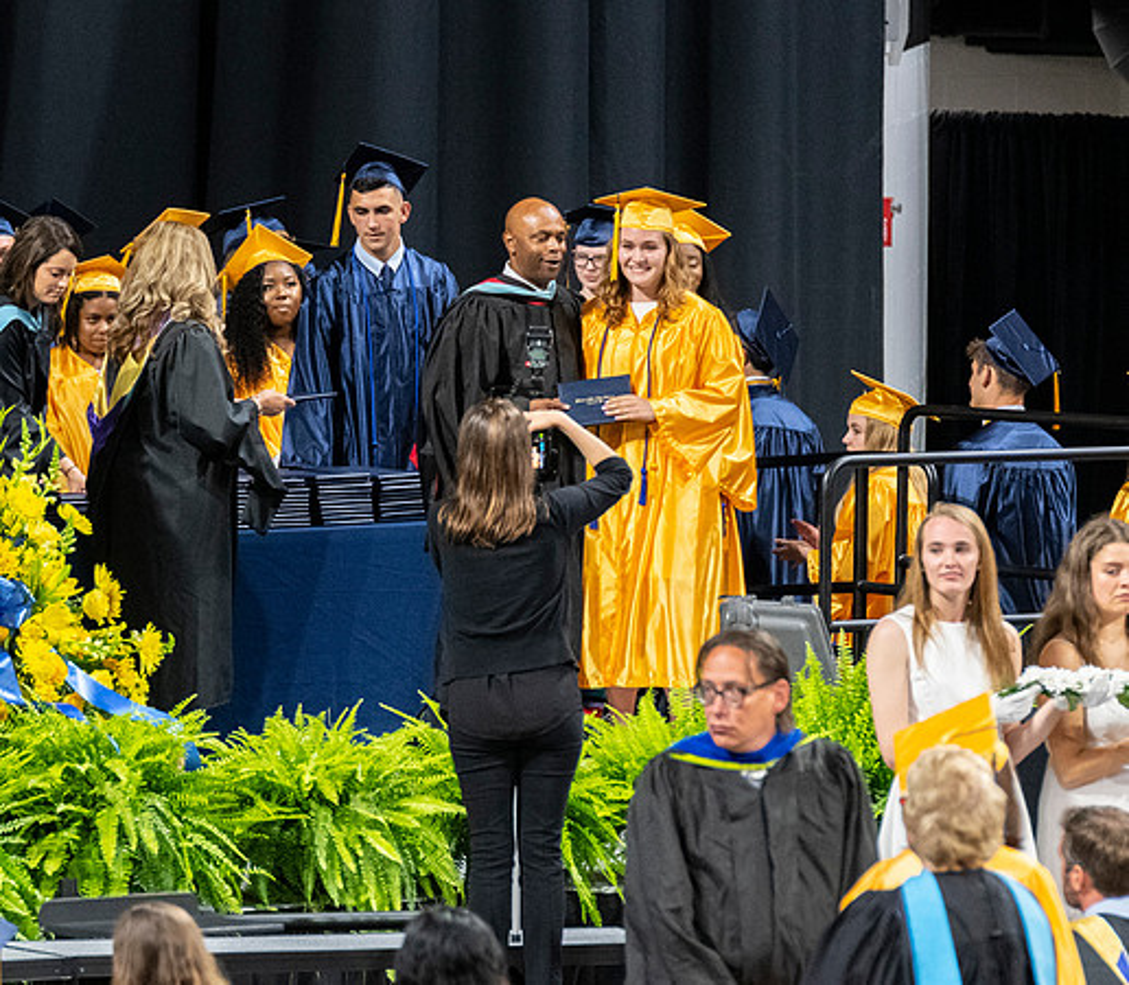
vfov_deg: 4.1
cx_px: 374
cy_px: 431
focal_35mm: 400
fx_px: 13852
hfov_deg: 4.7
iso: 2000
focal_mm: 190
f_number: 4
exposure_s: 1/200
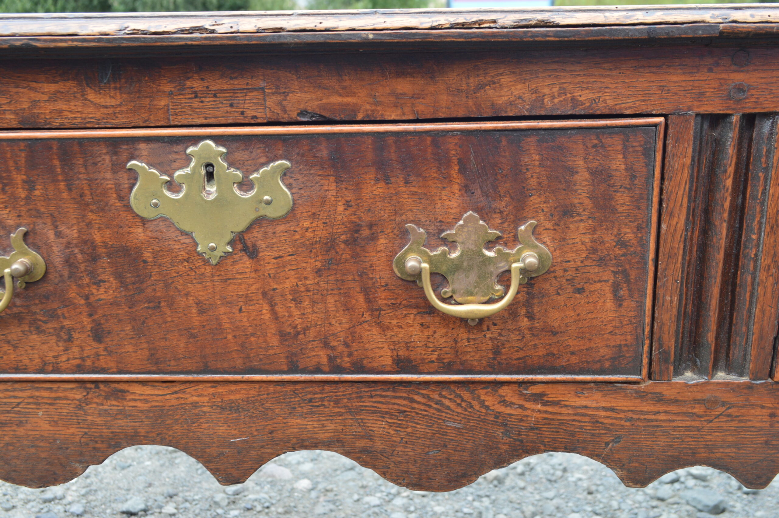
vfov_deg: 36.8
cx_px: 390
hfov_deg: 53.2
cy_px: 259
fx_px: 778
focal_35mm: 36
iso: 400
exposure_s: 1/125
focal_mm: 24
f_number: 8
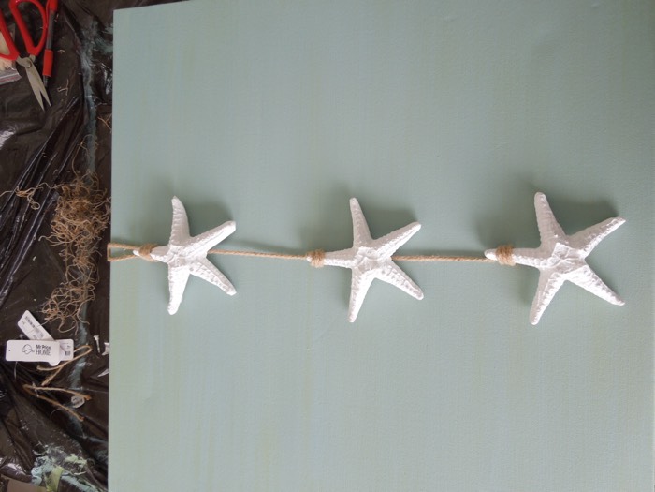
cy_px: 246
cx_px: 328
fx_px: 473
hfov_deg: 69.4
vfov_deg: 54.9
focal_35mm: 25
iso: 100
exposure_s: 1/50
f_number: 3.3
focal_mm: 4.5
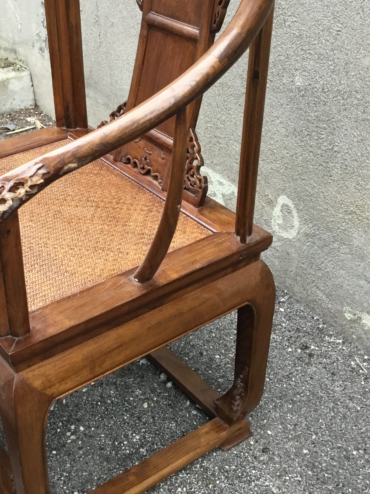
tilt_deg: -33.1
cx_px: 134
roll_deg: +2.0
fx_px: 684
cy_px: 258
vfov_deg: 39.6
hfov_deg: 30.1
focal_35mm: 48
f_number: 2.4
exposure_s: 1/33
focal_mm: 3.3
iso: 64
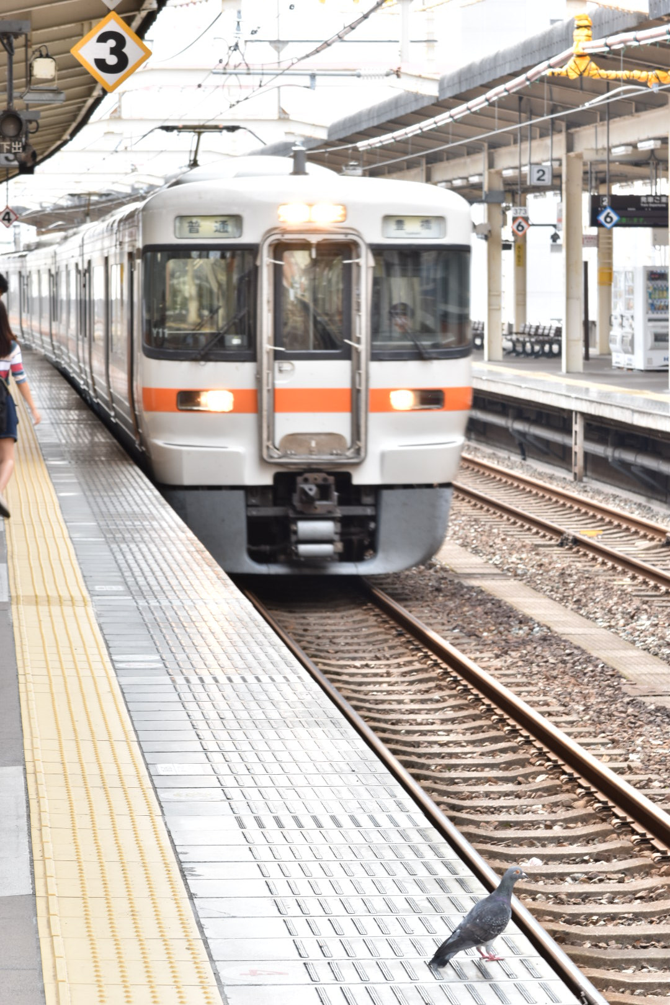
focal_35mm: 128
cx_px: 335
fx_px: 3559
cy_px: 502
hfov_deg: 10.8
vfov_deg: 16.1
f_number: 11
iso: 100
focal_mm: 85
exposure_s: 1/25
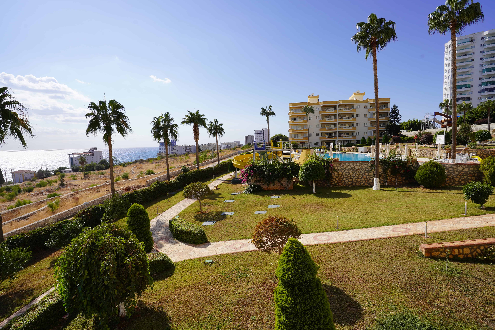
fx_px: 247
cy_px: 165
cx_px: 248
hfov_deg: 90.0
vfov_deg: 67.4
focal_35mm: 18
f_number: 10
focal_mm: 18
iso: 100
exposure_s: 1/200
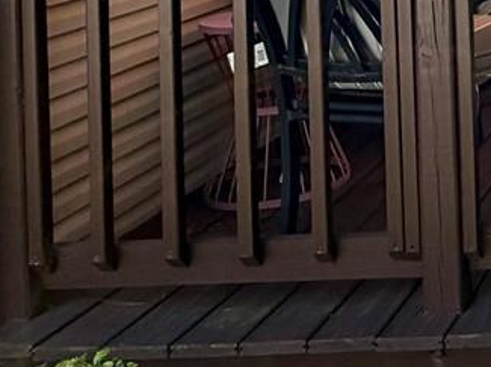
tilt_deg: +3.3
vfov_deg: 18.7
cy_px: -192
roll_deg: +2.9
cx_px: 716
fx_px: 978
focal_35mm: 69
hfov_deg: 23.3
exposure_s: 1/701
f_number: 2.2
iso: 40
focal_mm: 2.22
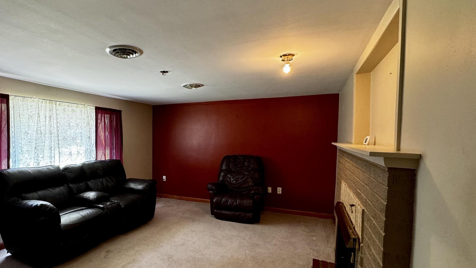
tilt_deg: -2.8
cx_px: 165
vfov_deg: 55.7
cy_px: 149
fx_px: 252
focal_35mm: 20
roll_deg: -0.7
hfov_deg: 84.1
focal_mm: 2.22
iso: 200
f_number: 2.2
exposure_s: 1/60
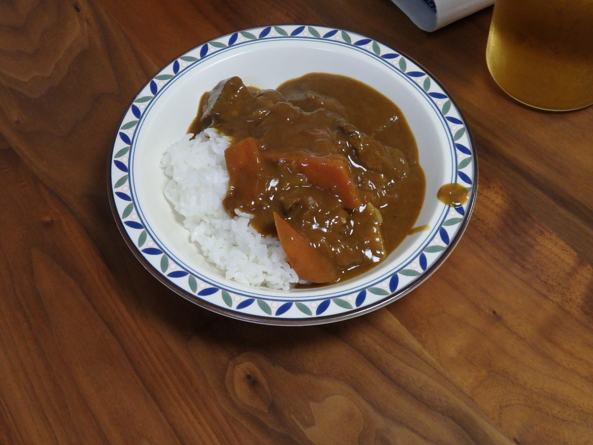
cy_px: 222
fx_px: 1028
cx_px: 296
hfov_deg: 32.2
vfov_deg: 24.4
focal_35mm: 60
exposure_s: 1/60
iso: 640
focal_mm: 10.8
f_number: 4.2
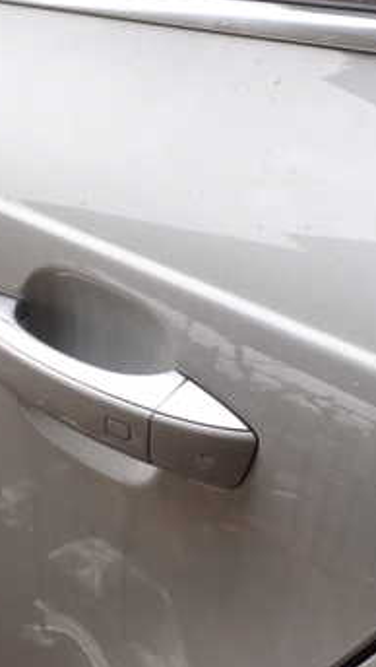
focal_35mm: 57
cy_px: 378
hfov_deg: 20.9
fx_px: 1008
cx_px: 87
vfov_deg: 36.5
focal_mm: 5.4
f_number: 3.2
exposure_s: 1/125
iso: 100
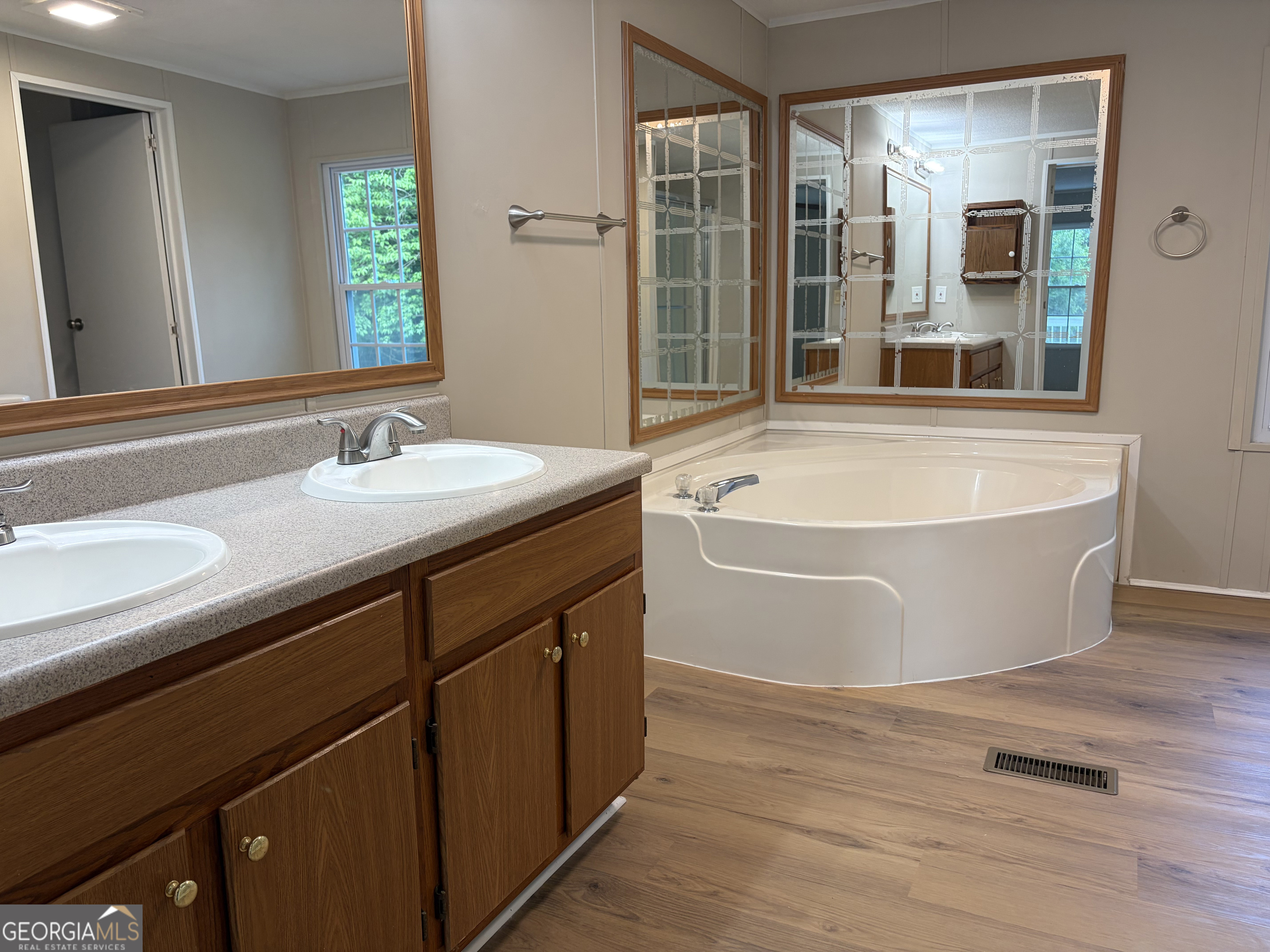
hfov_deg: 67.3
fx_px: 954
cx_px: 635
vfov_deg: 53.1
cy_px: 476
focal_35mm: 26
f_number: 1.6
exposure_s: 1/60
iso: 80
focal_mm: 5.96
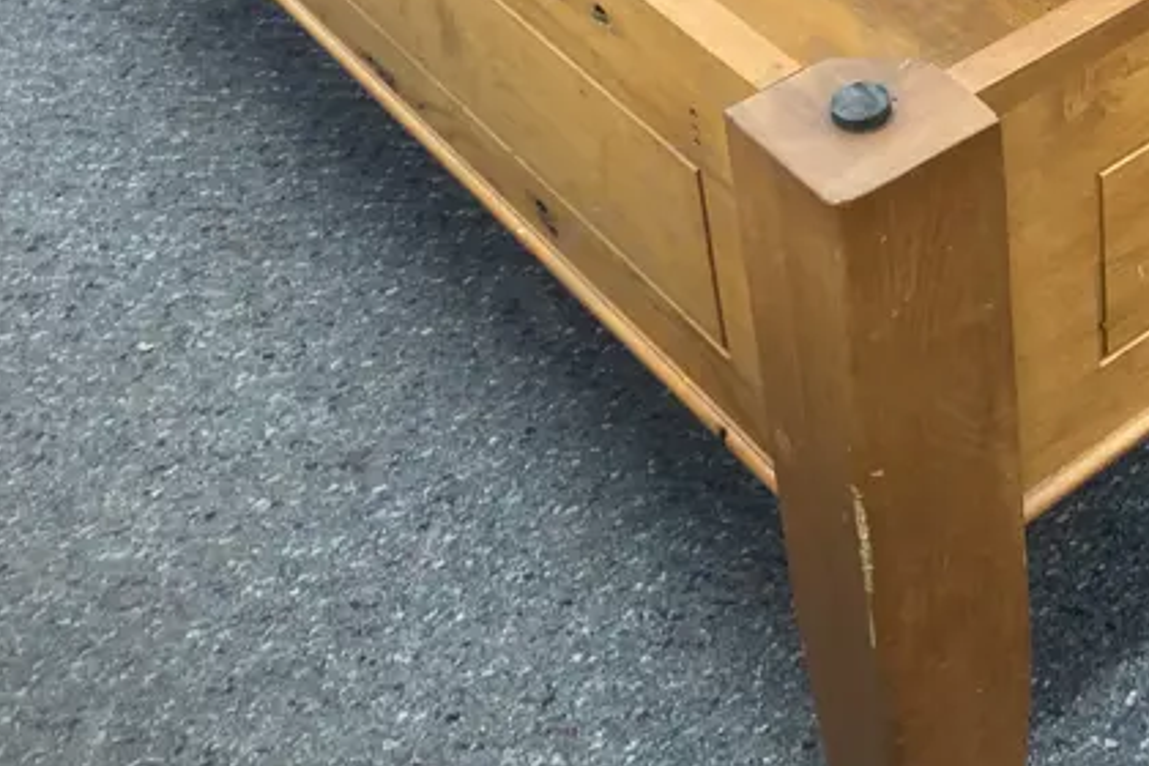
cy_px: -140
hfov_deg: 27.0
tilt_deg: -32.4
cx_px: 1127
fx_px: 2266
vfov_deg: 18.3
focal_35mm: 71
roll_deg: +1.0
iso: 125
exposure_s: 1/50
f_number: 1.8
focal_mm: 3.99
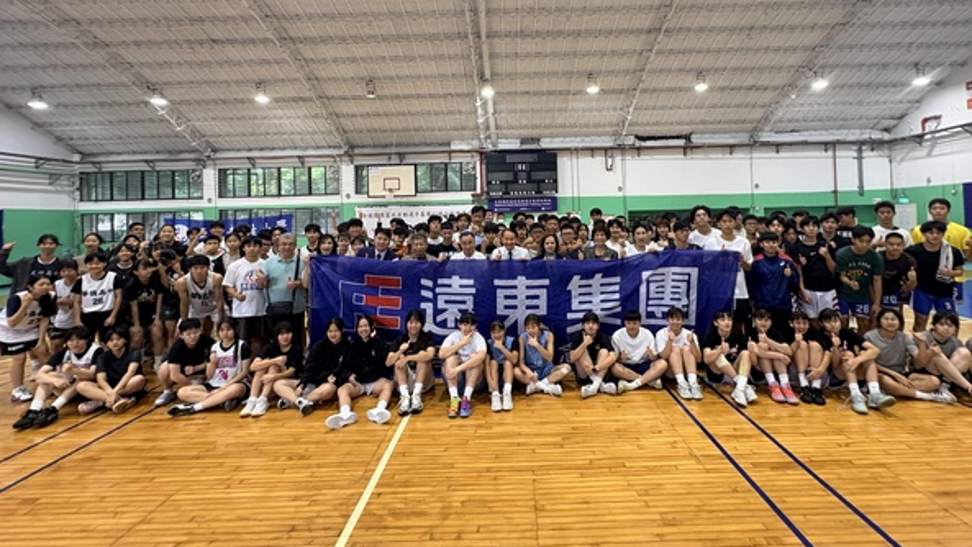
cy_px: 212
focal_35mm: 18
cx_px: 515
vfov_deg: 60.4
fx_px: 464
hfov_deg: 92.5
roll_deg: +1.1
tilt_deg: +2.5
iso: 125
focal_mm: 2.22
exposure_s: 1/60
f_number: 2.2
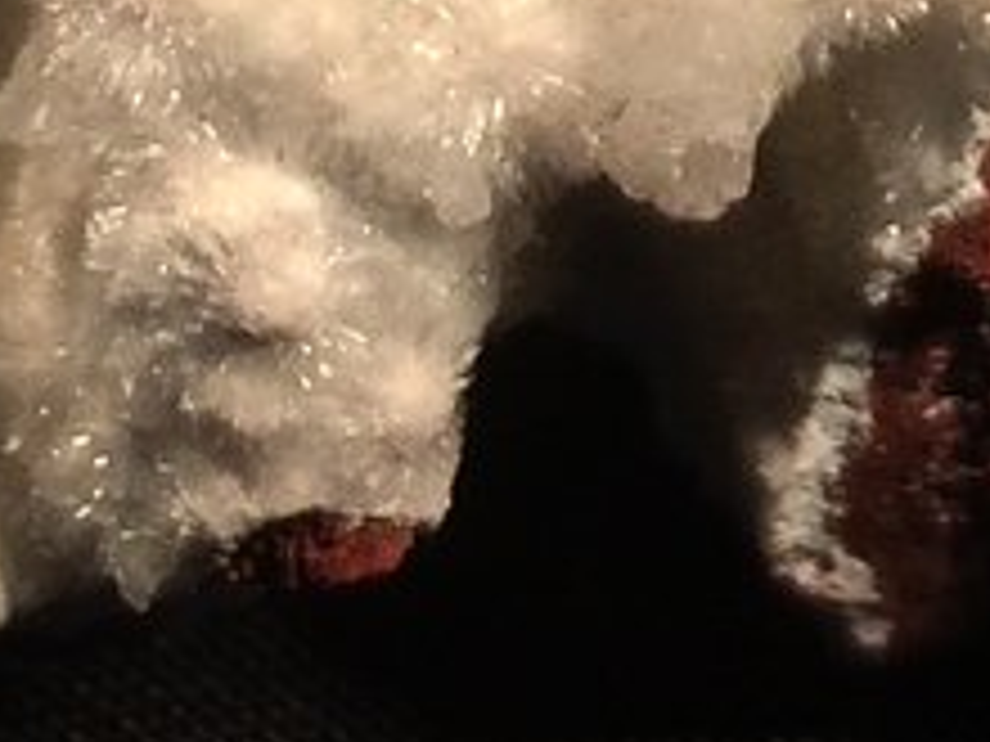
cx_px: 1102
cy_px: -1421
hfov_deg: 9.3
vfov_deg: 6.5
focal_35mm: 211
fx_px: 6034
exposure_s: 1/977
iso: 32
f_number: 2.2
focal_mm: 4.15
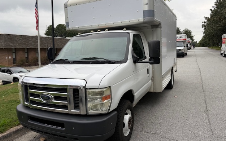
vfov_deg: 47.5
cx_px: 114
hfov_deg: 70.4
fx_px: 160
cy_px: 65
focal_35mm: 26
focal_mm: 6.76
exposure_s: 1/370
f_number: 1.78
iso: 80
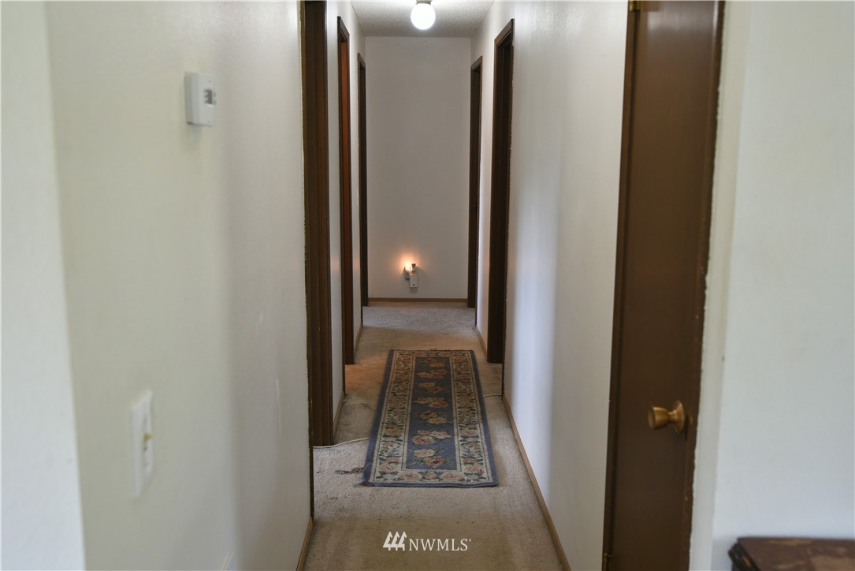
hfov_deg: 54.4
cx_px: 428
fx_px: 831
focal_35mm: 35
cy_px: 286
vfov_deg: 37.9
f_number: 4
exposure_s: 1/60
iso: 800
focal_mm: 35
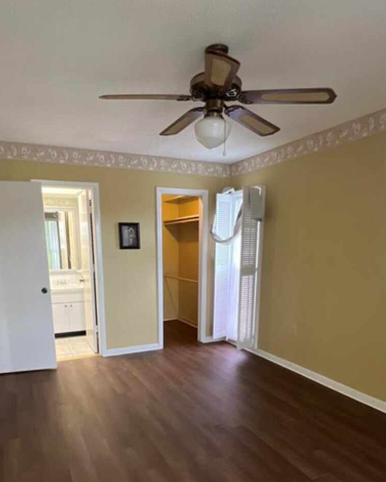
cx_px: 171
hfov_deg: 60.7
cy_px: 328
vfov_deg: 70.1
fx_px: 328
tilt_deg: -12.0
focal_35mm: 23
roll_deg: +0.6
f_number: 1.8
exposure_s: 1/60
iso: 200
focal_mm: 1.57
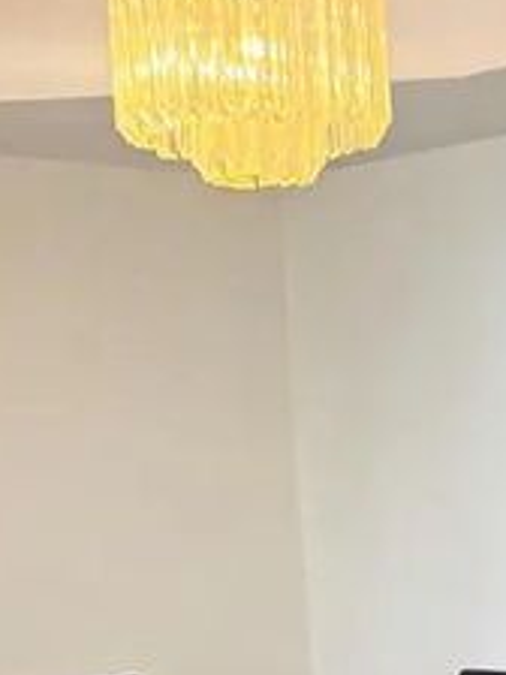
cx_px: 518
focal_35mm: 99
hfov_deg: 14.7
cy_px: 927
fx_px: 1930
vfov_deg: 18.2
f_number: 1.6
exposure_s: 1/120
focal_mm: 5.96
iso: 50
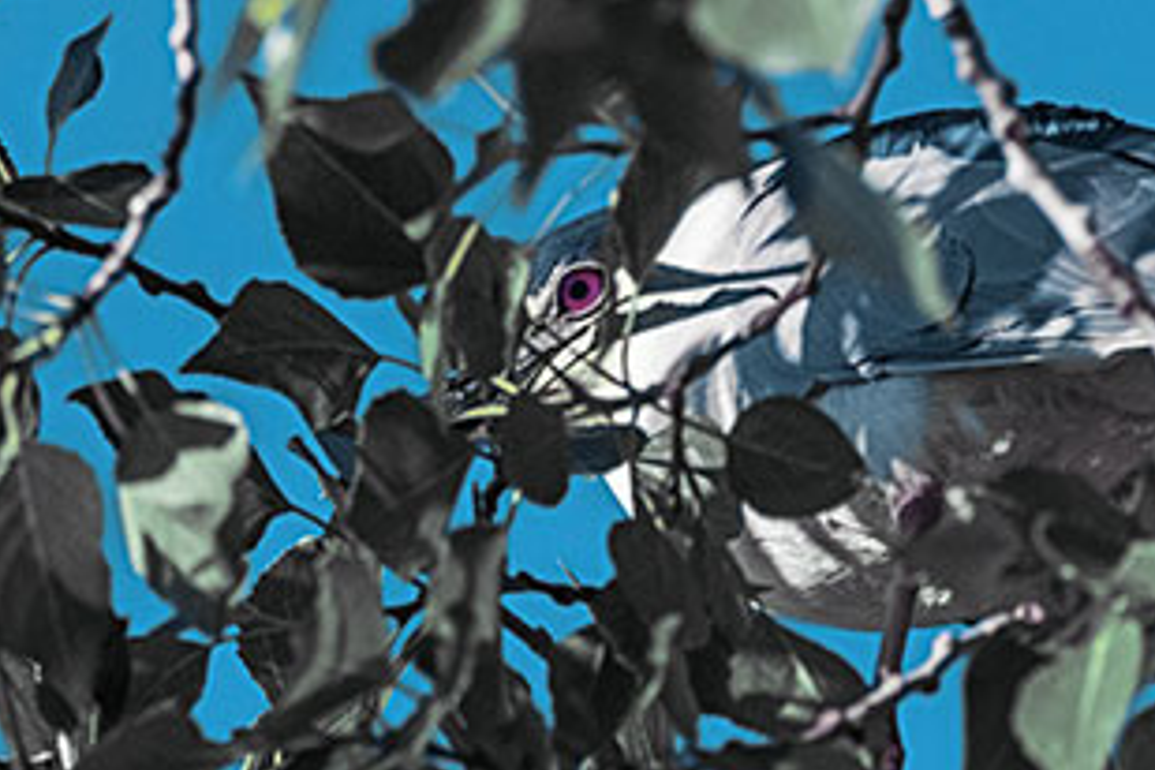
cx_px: 594
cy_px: 559
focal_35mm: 1051
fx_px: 33717
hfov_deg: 2.0
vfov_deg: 1.3
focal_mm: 650
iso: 3200
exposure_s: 1/4000
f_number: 11
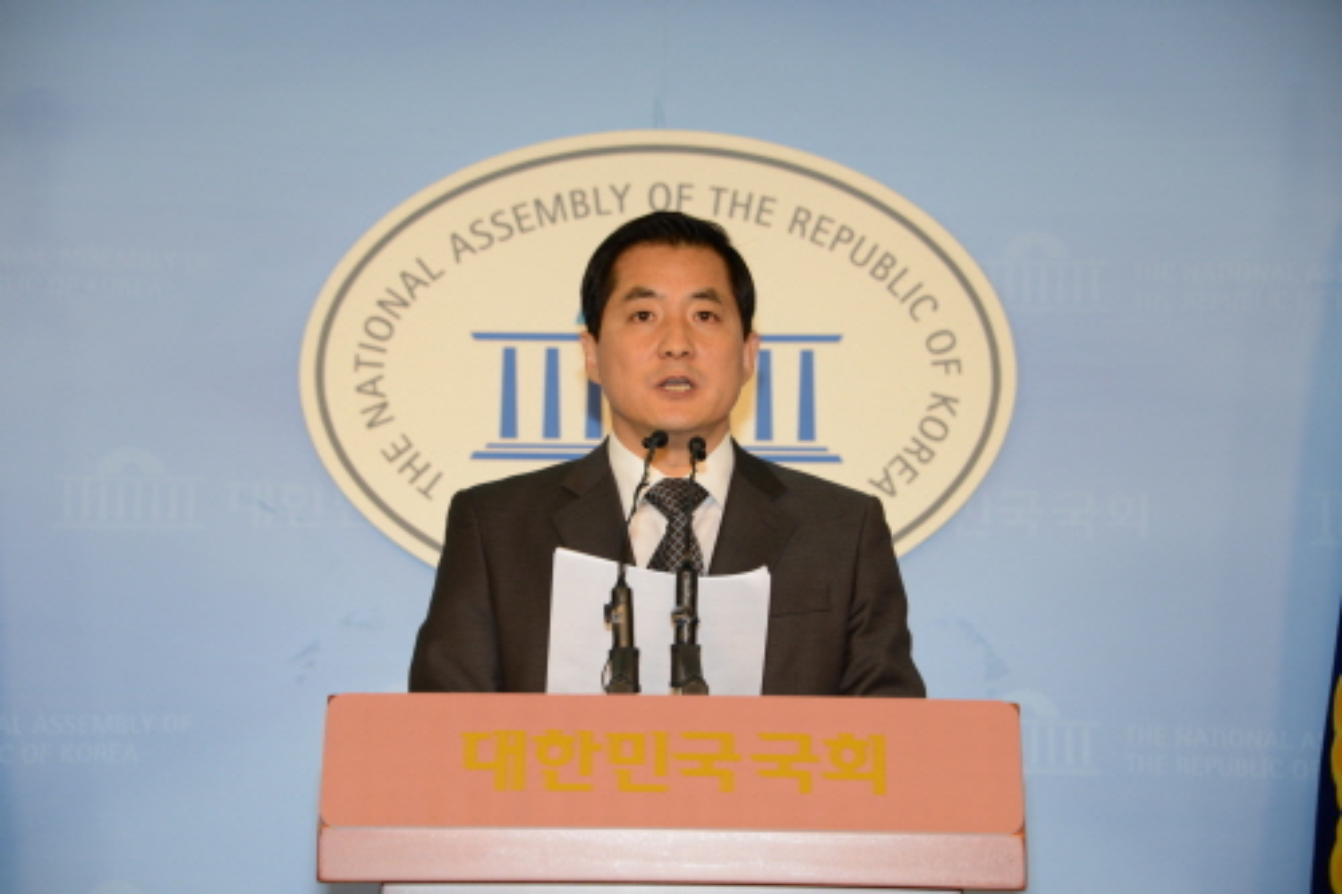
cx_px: 671
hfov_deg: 18.3
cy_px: 447
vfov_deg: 12.2
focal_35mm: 112
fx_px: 4174
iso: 640
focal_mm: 112
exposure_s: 1/60
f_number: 6.3
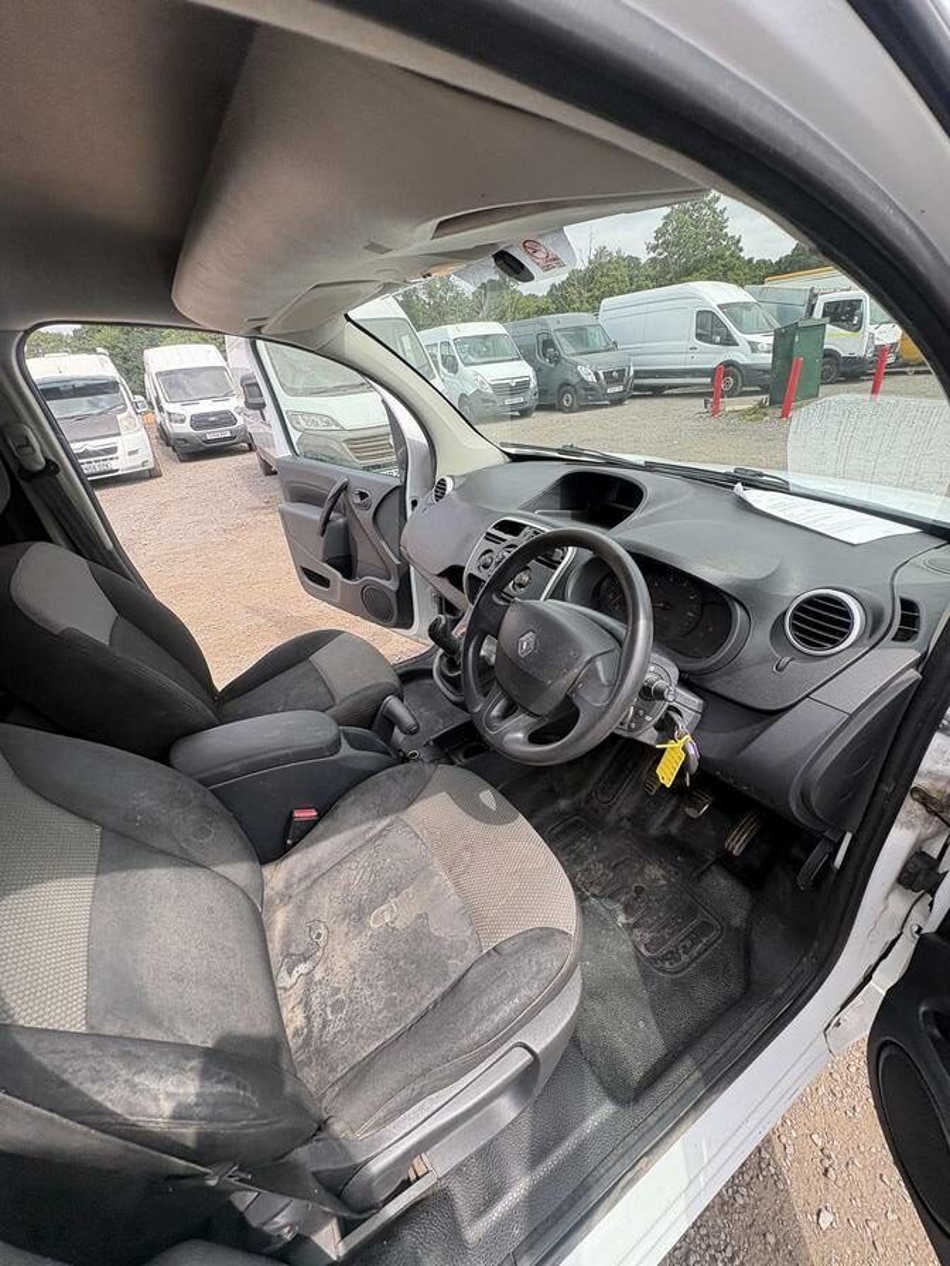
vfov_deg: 102.1
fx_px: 512
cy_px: 633
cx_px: 475
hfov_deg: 85.7
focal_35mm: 14
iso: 40
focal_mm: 2.22
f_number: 2.2
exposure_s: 1/302
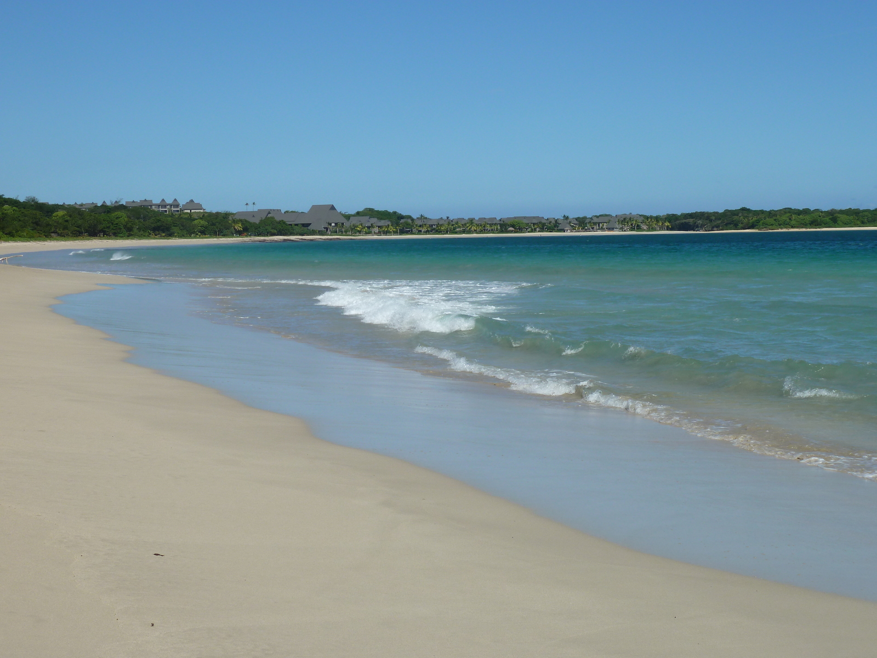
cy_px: 329
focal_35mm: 59
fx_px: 1495
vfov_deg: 24.8
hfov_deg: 32.7
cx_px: 438
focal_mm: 9.7
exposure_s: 1/640
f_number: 5.6
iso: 80
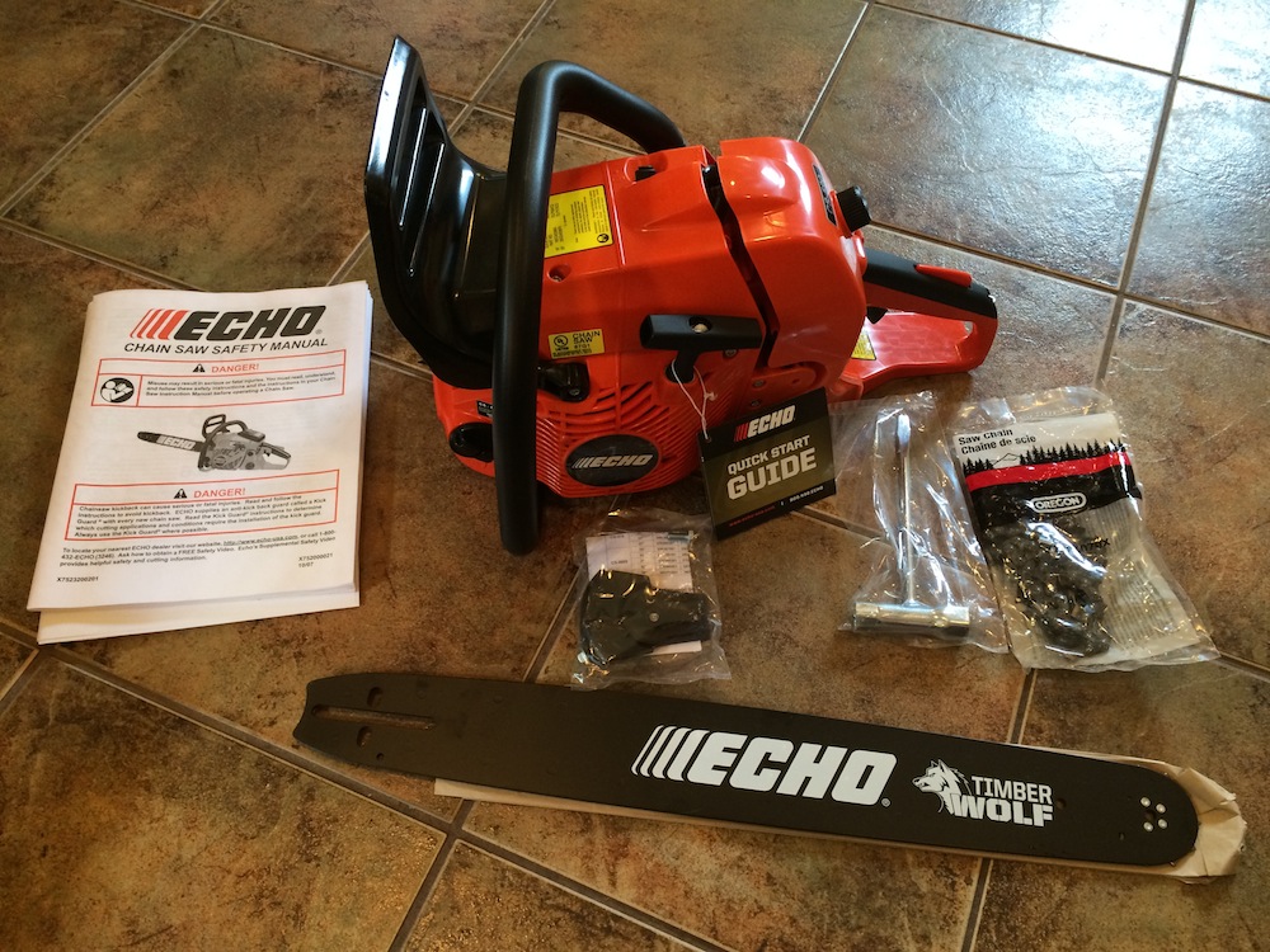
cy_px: 476
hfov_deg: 60.0
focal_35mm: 30
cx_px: 635
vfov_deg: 46.8
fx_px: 1101
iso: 160
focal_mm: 4.12
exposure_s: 1/30
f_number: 2.2
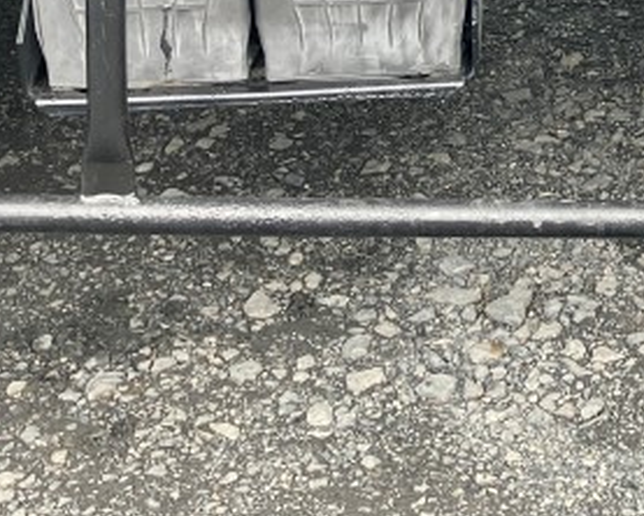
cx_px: 788
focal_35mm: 101
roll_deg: -0.2
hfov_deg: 18.0
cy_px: -181
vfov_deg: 14.5
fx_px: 1926
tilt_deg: -20.2
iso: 64
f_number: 1.8
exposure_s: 1/121
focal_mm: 3.99
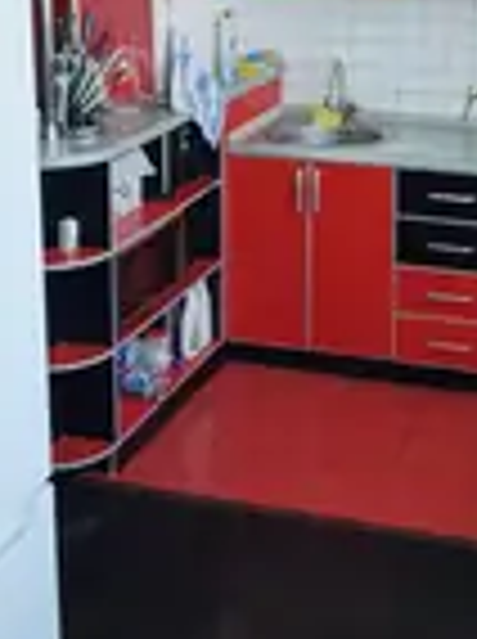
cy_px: 86
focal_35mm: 65
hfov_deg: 22.2
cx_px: 382
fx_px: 1198
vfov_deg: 28.9
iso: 80
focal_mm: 6.62
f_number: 1.67
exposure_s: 1/100
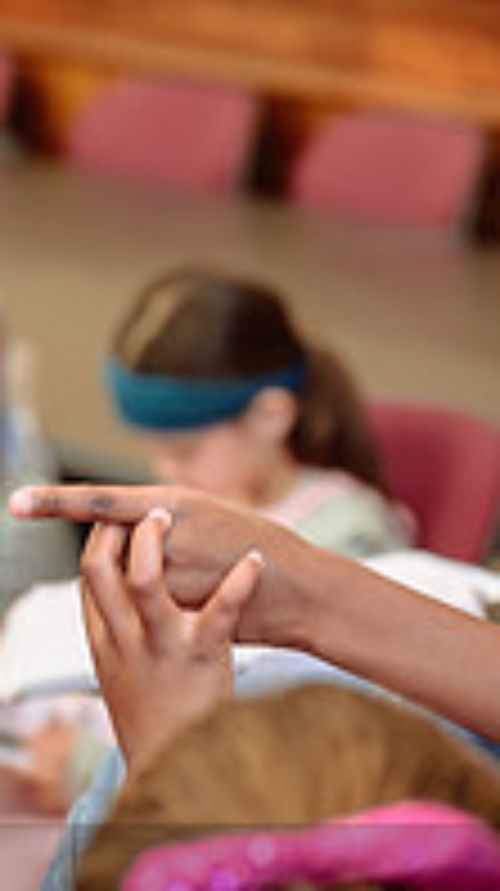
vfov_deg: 10.0
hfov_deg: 5.6
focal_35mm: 215
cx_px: 77
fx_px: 5081
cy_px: 358
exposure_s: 1/80
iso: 320
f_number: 3.2
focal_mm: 70
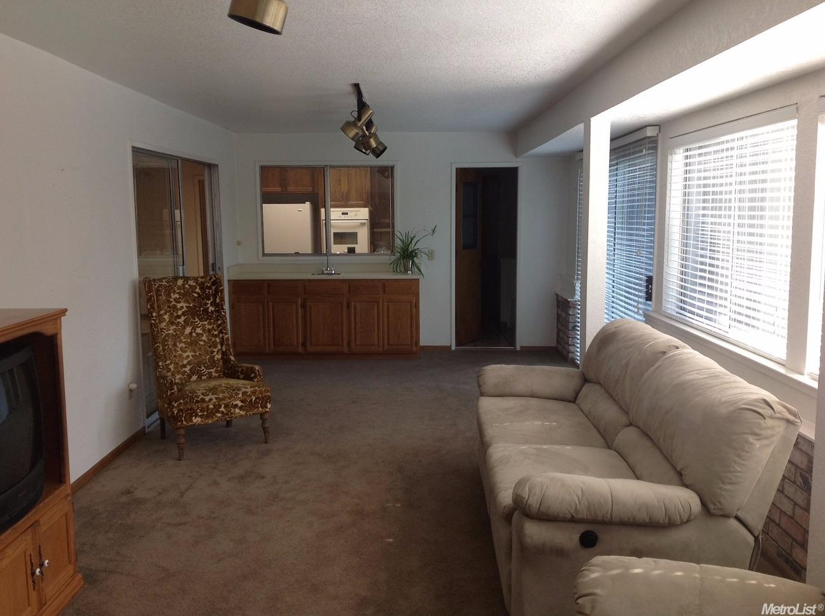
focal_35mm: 35
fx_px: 833
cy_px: 308
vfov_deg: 40.6
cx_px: 412
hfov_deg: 52.7
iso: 80
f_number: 2.4
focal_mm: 4.28
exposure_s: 1/60
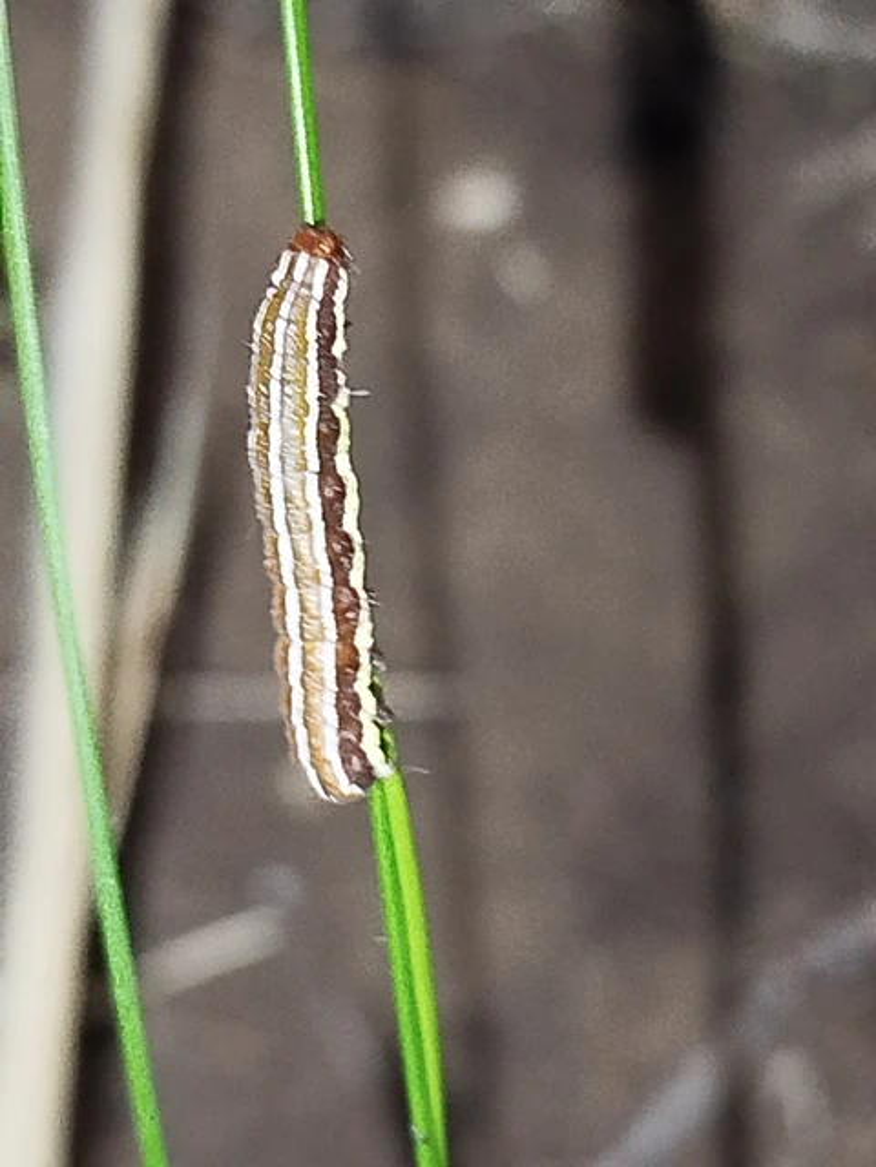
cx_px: 438
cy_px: 584
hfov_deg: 14.4
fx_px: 3475
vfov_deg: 19.1
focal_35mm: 103
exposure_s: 1/33
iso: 250
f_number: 1.7
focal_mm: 5.31
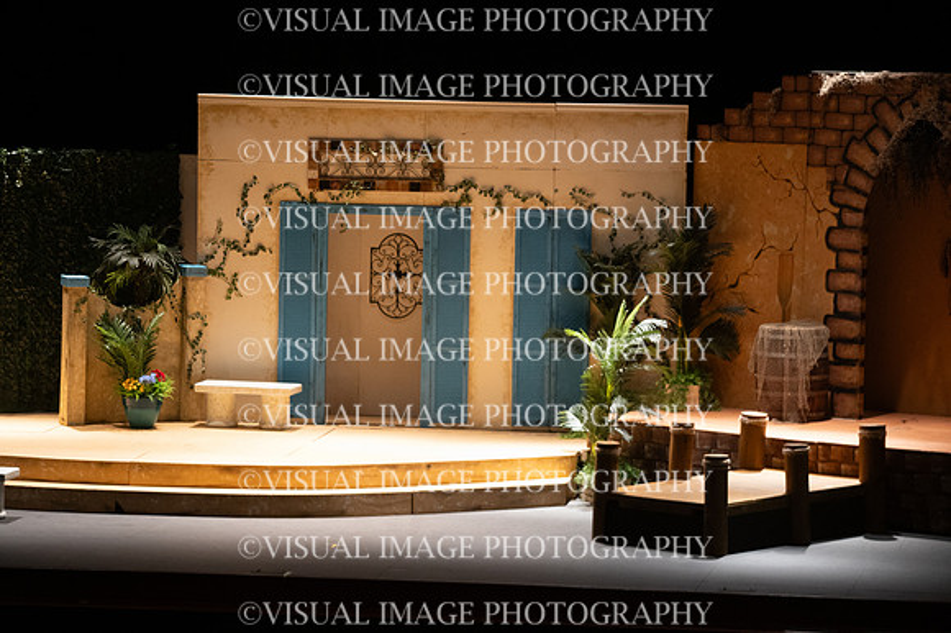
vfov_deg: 8.3
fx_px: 4356
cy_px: 316
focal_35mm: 165
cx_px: 476
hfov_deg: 12.5
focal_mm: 165
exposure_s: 1/160
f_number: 6.3
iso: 5600
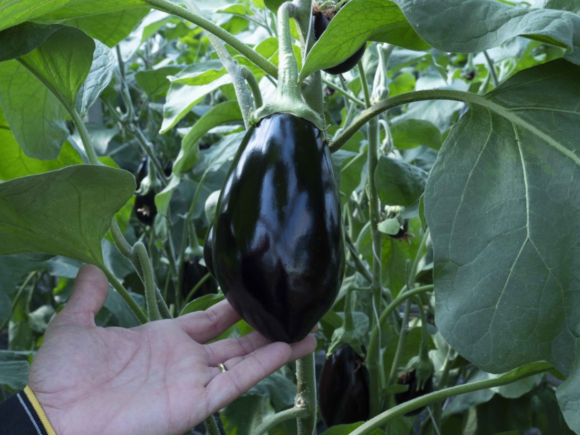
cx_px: 290
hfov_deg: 35.5
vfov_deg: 27.0
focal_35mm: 54
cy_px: 218
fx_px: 905
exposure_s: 1/50
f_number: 10
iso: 200
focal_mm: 27
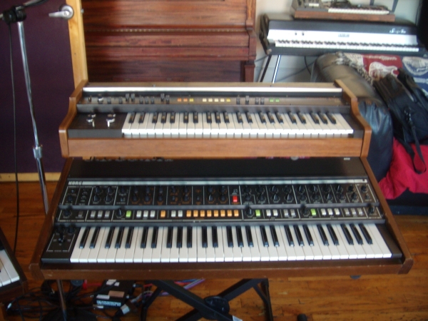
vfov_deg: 37.7
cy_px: 160
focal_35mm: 38
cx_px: 214
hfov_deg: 49.0
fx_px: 470
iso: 100
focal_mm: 6.4
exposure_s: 1/5.42
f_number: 3.5
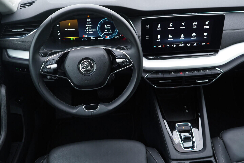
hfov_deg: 53.1
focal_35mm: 36
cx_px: 122
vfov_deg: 36.9
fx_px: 244
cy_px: 82
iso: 250
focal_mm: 24
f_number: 2.8
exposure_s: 1/40
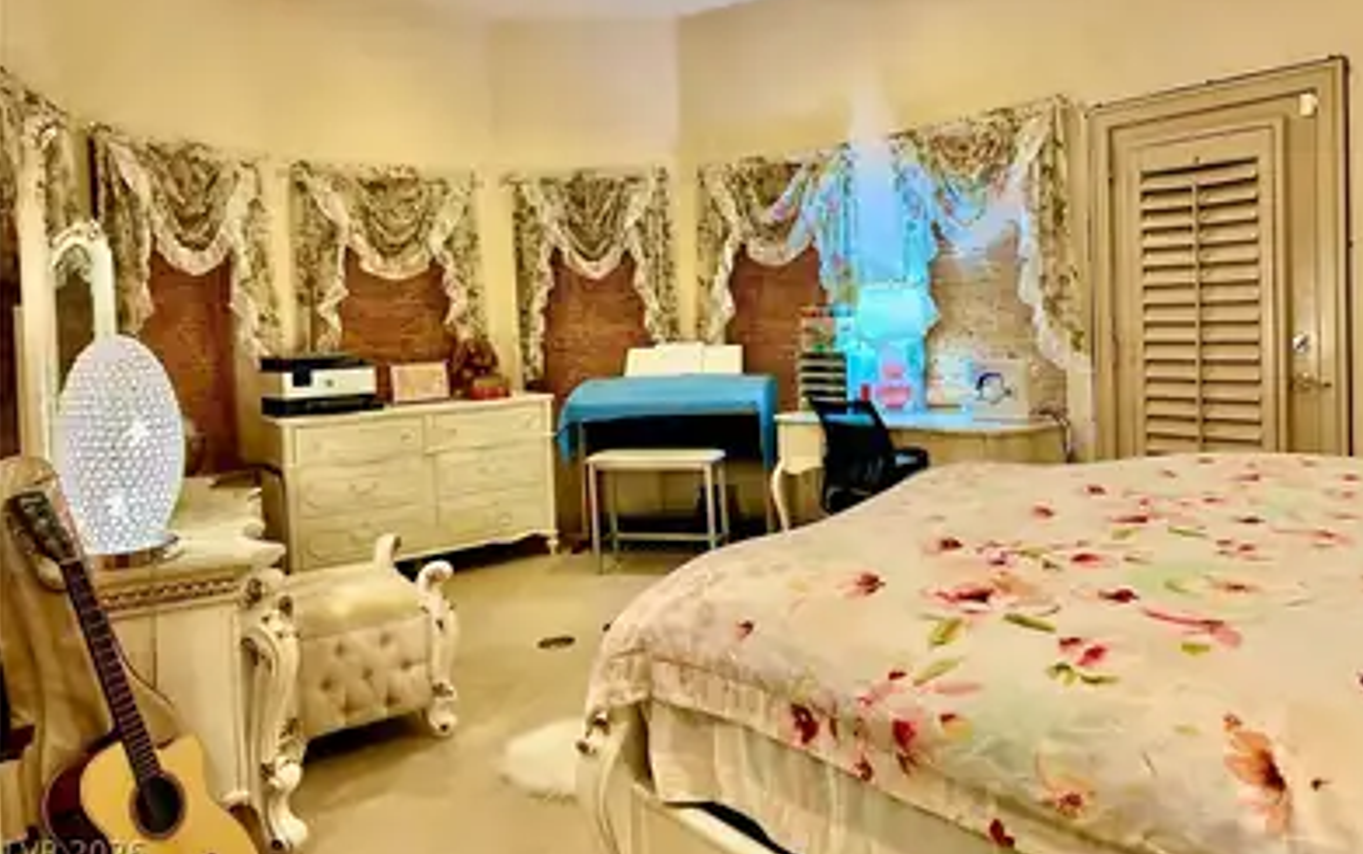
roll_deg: +2.3
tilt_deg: -2.5
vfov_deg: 47.5
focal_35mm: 26
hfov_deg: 70.4
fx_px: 966
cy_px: 352
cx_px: 694
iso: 250
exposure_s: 1/60
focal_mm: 6.86
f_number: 1.78
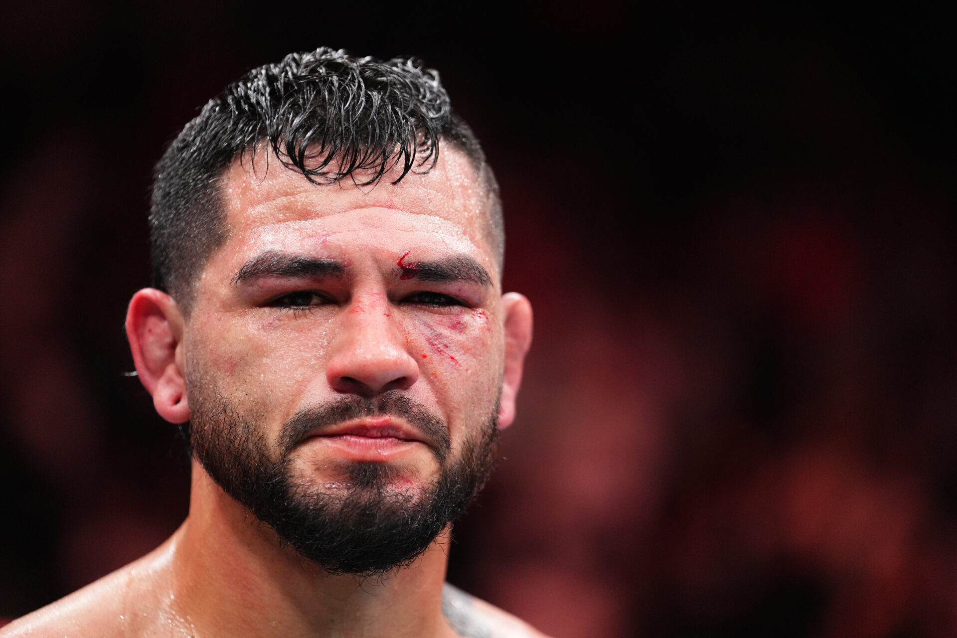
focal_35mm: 197
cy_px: 319
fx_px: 5237
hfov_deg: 10.4
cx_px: 478
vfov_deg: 7.0
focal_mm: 197
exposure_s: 1/1600
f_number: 2.8
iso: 4000
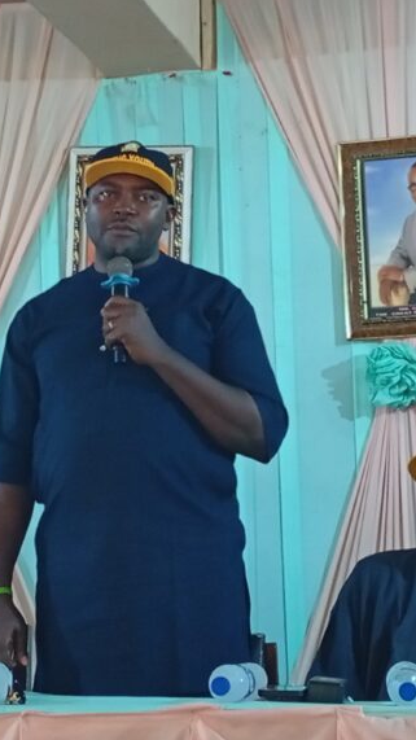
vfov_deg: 24.2
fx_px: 1726
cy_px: 369
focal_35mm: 88
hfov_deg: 13.7
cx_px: 168
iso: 1034
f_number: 1.8
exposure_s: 1/20
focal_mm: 3.96
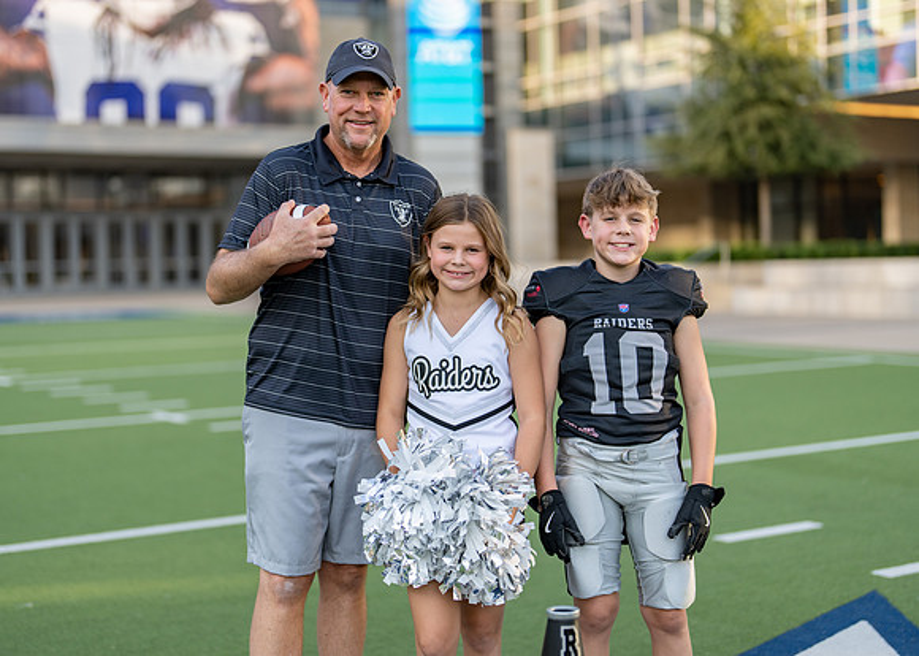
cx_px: 432
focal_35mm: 58
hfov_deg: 34.0
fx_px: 1504
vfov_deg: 24.6
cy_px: 311
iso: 100
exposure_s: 1/2000
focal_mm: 50
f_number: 1.2
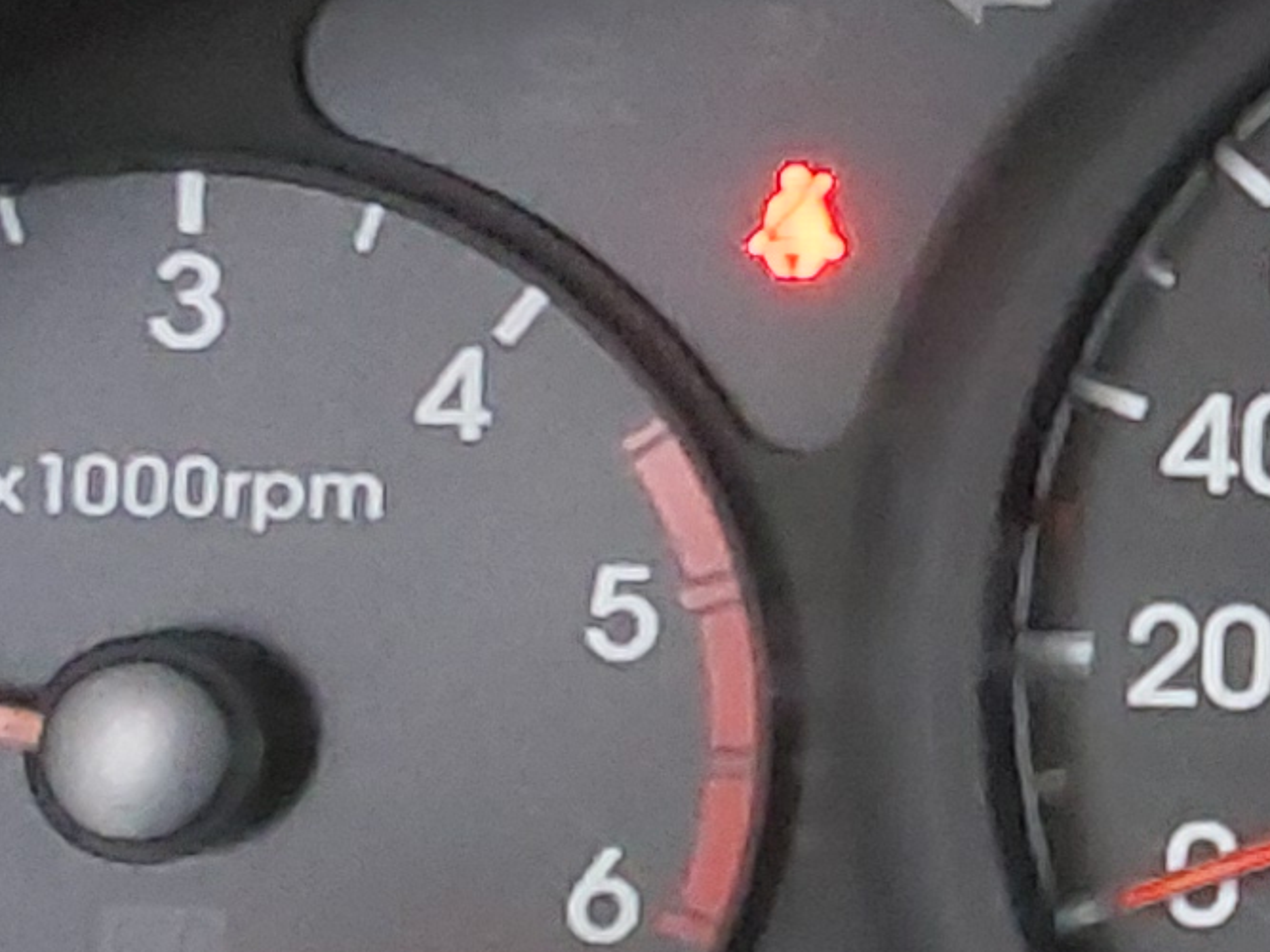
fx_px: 5025
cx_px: 1935
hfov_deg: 13.5
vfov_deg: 10.8
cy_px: 234
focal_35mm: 137
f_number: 1.9
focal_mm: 2.91
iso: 400
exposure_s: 1/24
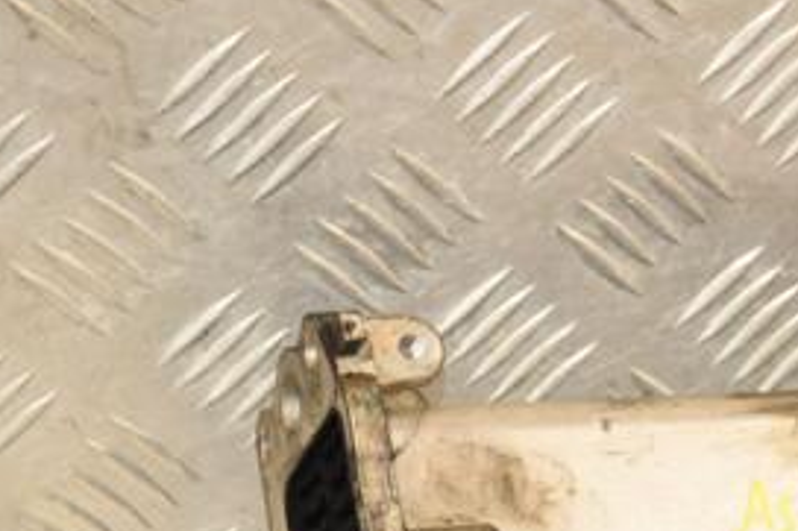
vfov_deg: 7.9
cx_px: 807
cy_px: 552
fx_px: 3810
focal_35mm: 172
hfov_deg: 11.8
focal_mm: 52
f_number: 5
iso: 800
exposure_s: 1/200
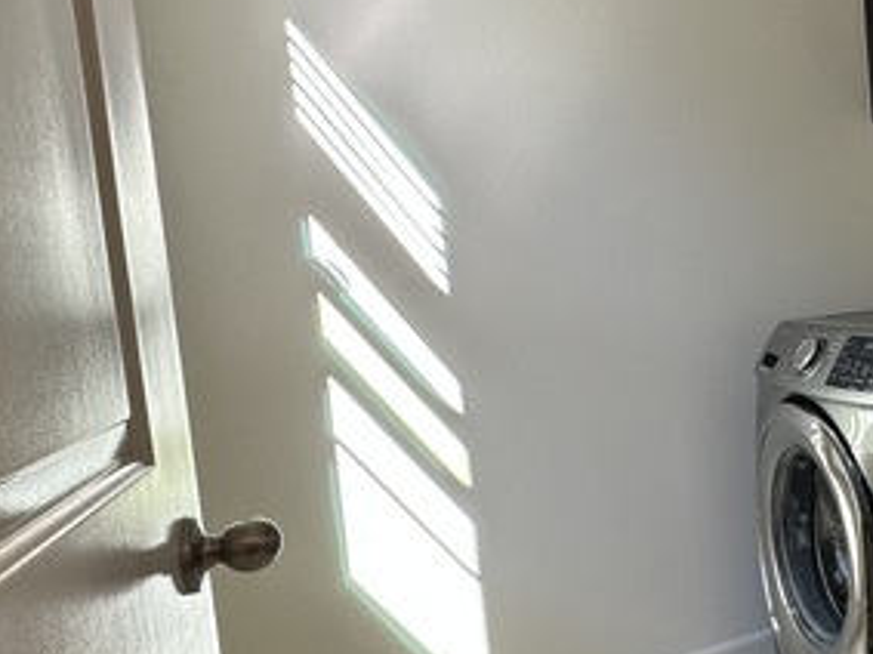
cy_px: 327
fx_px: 832
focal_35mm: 33
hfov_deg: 49.9
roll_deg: +3.6
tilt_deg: -4.5
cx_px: 770
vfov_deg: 42.9
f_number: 2.2
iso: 100
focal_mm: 2.22
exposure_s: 1/120
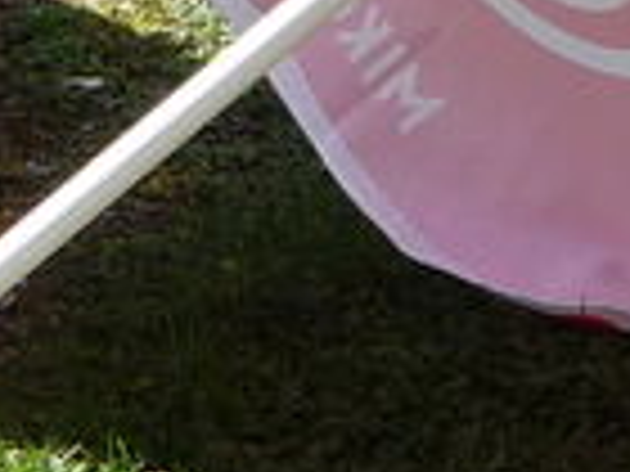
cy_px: -121
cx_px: 45
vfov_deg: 6.9
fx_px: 3913
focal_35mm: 215
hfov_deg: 9.2
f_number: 4.5
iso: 100
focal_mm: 5.2
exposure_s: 1/400
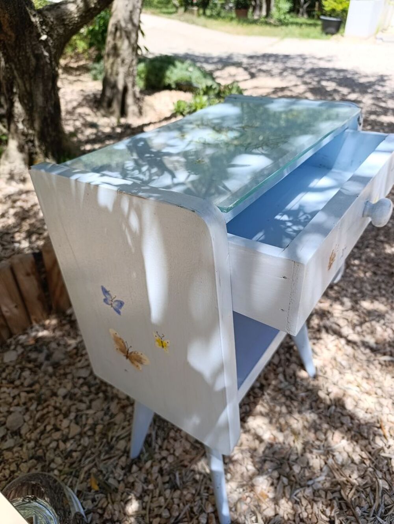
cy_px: 262
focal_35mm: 23
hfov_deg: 59.0
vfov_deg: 73.8
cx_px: 197
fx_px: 348
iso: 50
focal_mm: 6.14
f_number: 1.6
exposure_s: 1/247
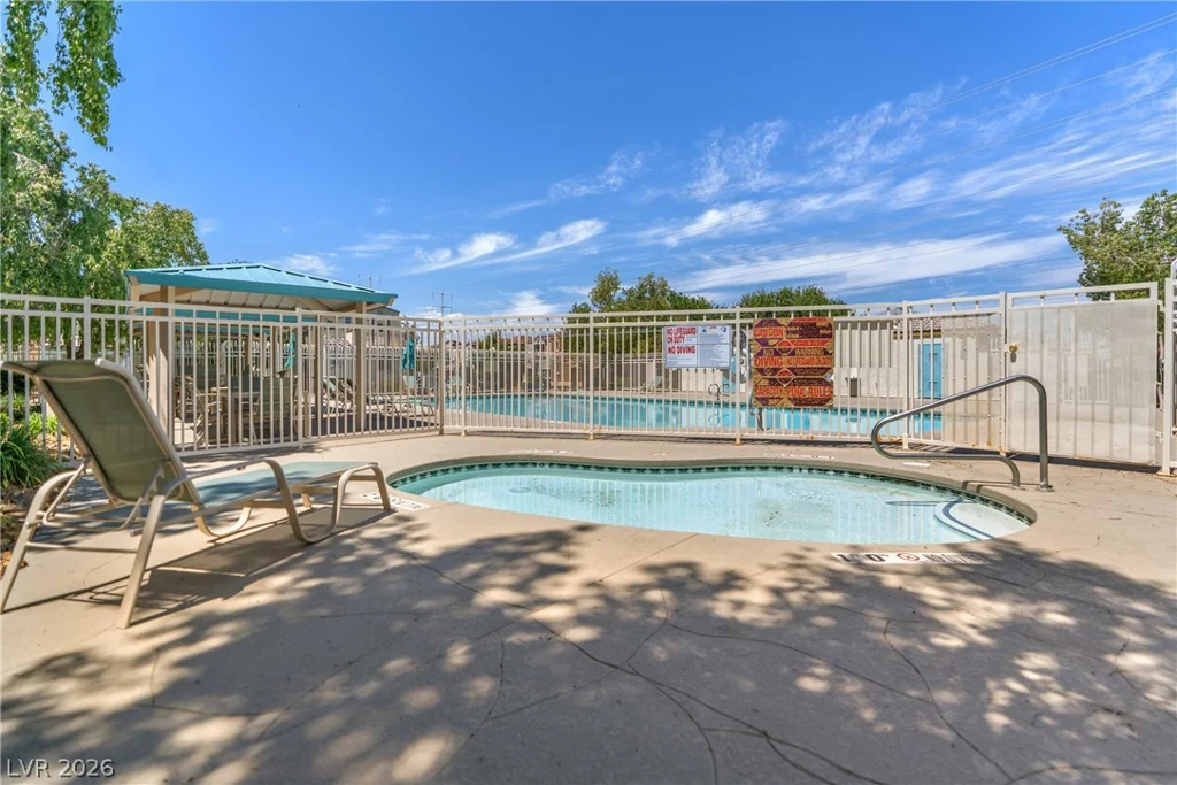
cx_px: 588
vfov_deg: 73.8
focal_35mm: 16
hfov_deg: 96.7
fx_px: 523
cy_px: 392
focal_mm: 16
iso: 50
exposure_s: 1/1000
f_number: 2.8
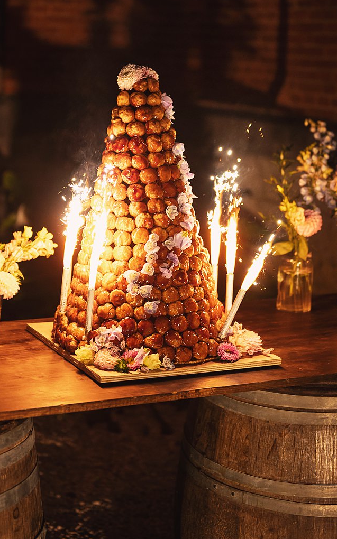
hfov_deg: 17.4
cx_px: 169
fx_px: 1103
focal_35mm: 75
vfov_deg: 27.2
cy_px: 152
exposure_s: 1/250
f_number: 1.8
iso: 1600
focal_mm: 50
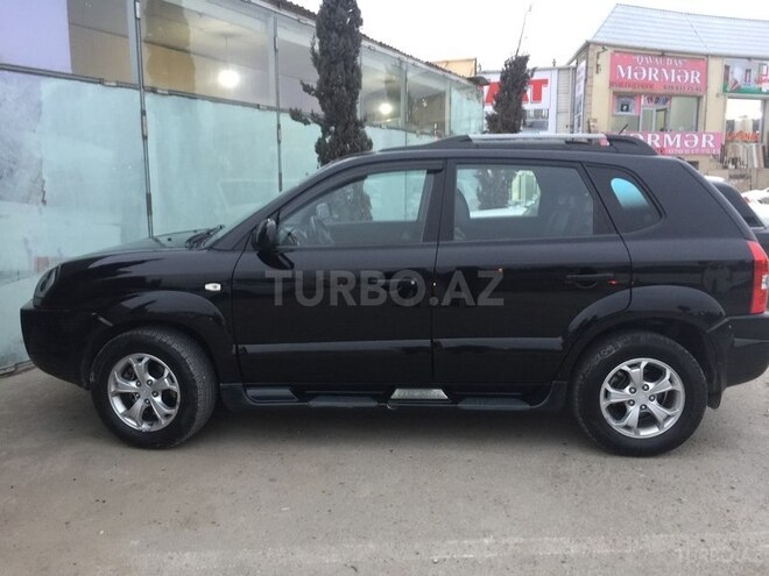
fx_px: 644
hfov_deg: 61.7
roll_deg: -0.5
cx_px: 384
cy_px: 288
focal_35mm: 29
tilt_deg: -8.3
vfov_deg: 48.2
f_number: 2.2
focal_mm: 4.15
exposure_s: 1/17
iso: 80
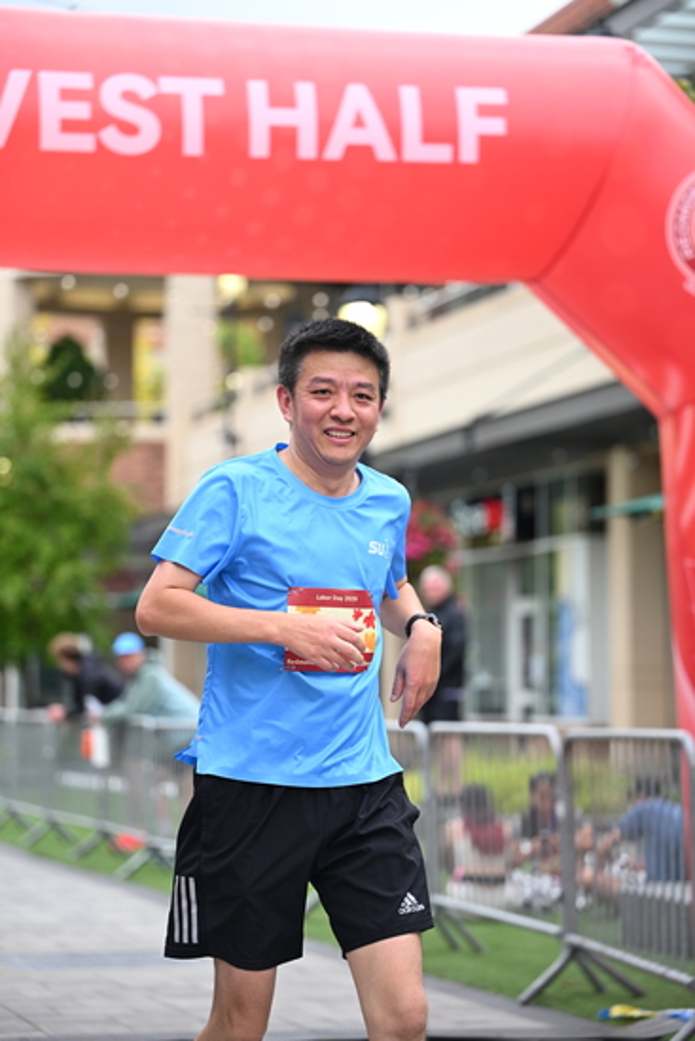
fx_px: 2894
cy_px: 520
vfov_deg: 20.4
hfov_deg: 13.7
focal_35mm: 100
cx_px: 348
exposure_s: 1/1600
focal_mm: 100
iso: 640
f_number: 2.8
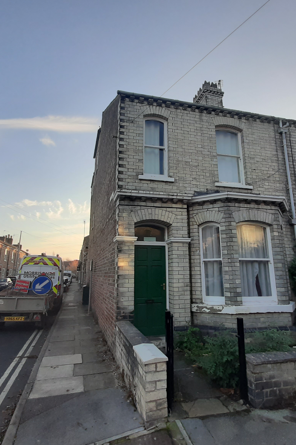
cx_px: 139
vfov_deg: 86.9
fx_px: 234
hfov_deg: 64.5
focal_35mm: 19
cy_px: 219
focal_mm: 1.42
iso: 40
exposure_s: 1/300
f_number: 2.2
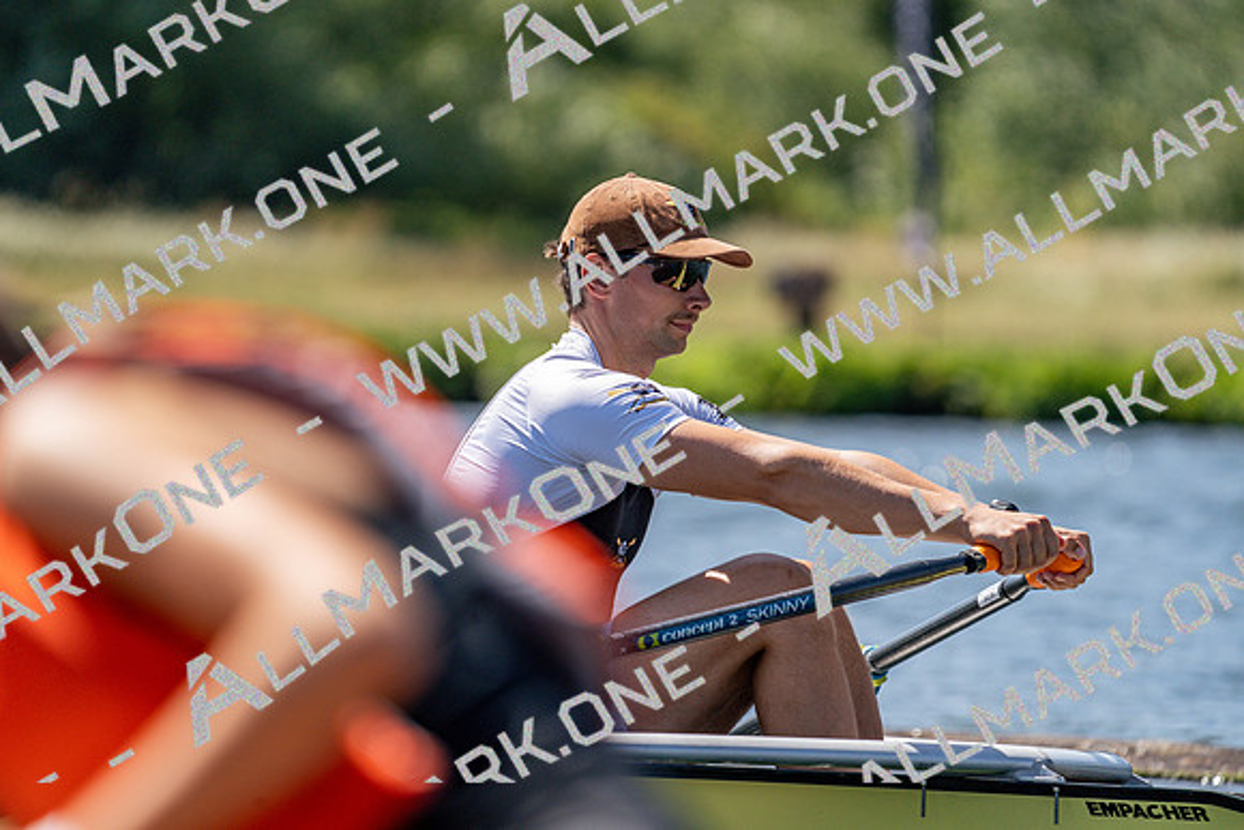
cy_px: 415
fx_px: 14723
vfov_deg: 3.2
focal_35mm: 426
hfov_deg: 4.8
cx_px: 622
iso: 400
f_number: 6.3
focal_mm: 426
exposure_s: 1/2000
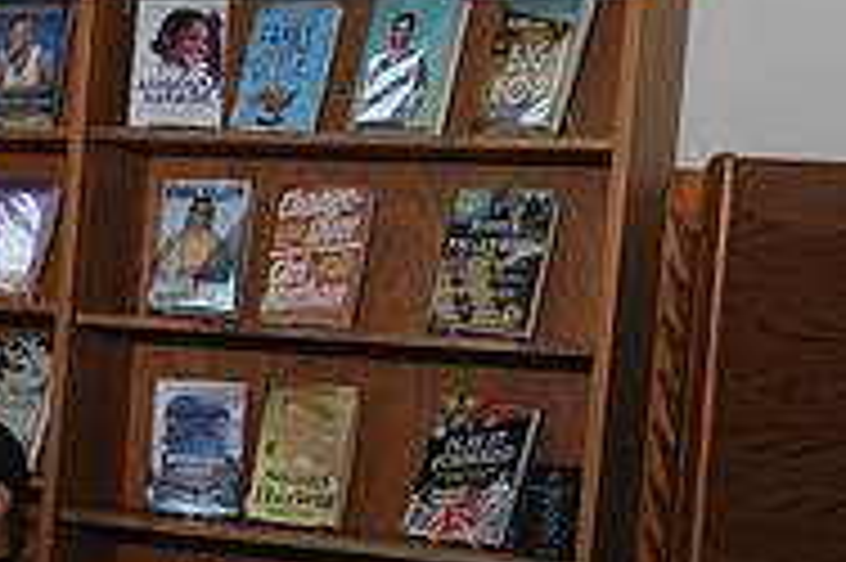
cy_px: 517
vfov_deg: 11.6
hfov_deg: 16.3
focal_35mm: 117
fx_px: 2747
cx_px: -342
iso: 640
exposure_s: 1/50
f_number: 8
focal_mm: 38
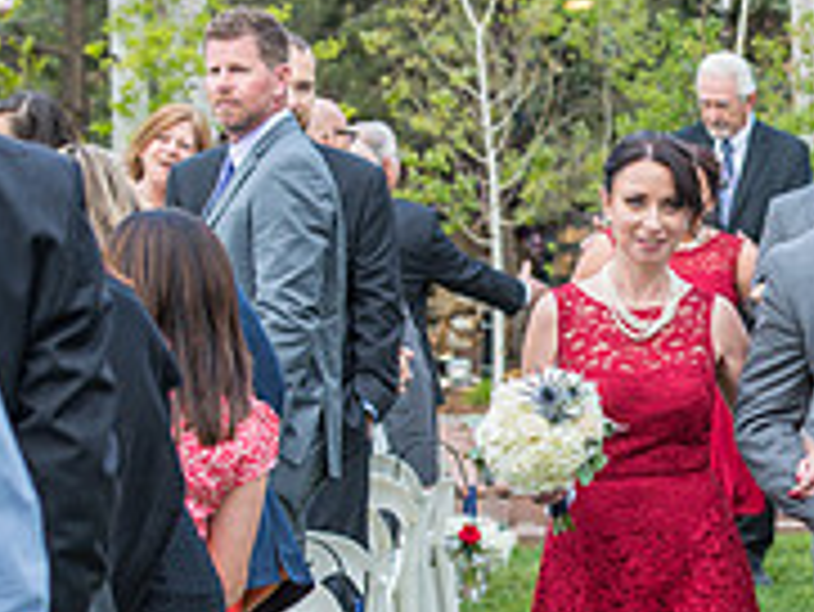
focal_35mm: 253
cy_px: 466
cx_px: 787
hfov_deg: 7.8
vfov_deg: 5.9
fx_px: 5953
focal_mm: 82
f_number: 5
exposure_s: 1/200
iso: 400
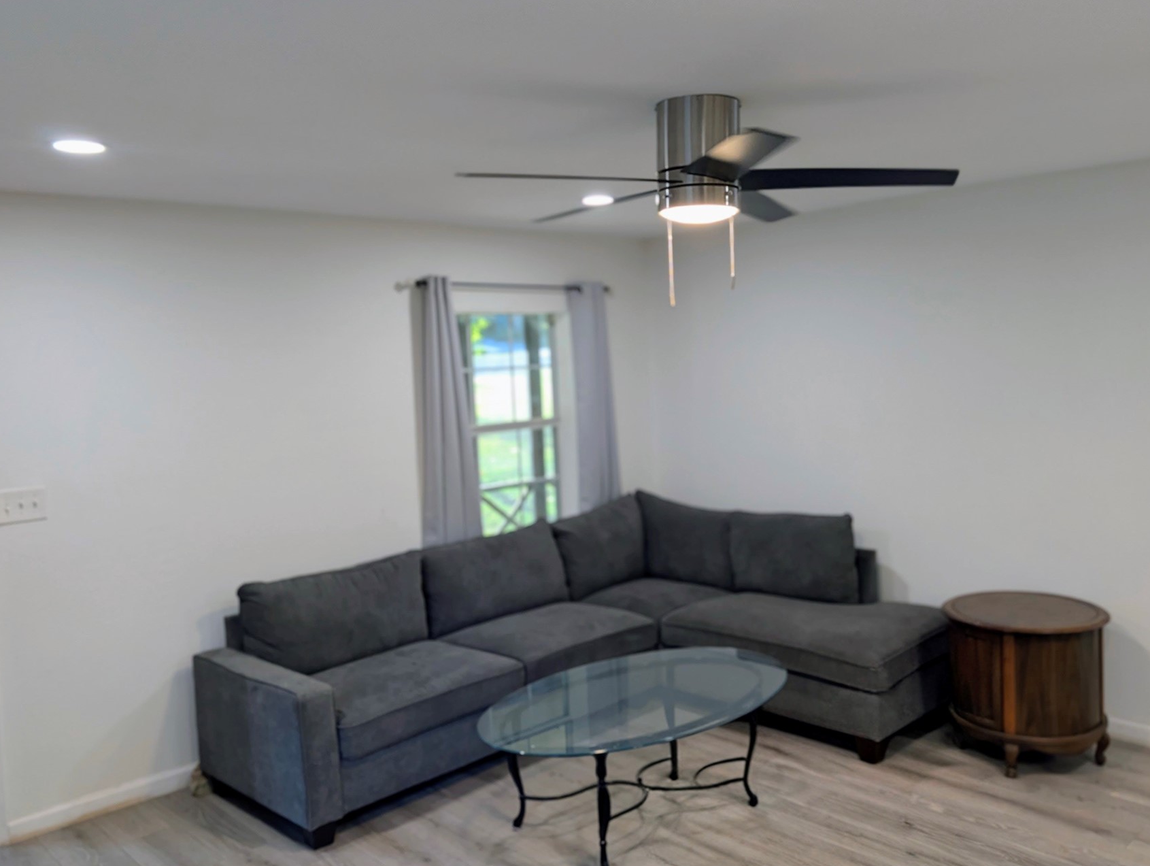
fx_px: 965
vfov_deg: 48.3
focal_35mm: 29
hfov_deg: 61.5
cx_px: 612
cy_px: 411
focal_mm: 6.9
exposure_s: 1/120
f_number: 1.68
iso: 200
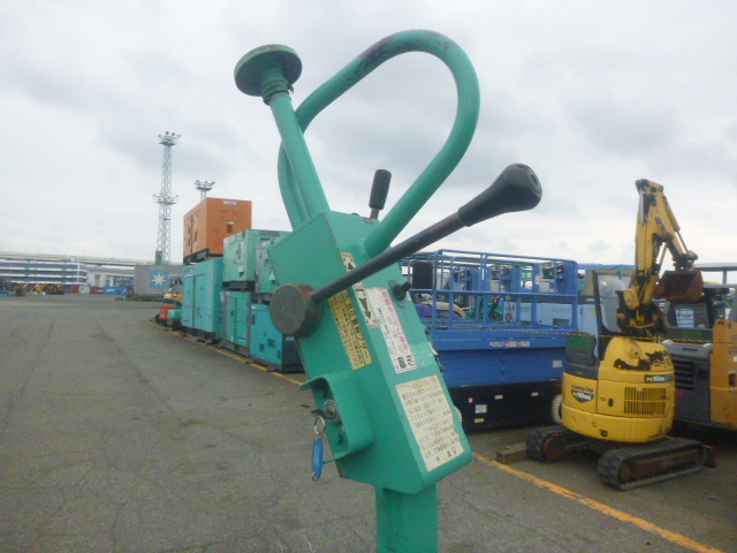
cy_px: 276
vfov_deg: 54.9
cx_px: 368
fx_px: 532
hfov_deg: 69.4
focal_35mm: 25
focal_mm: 4.5
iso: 400
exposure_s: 1/400
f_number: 9
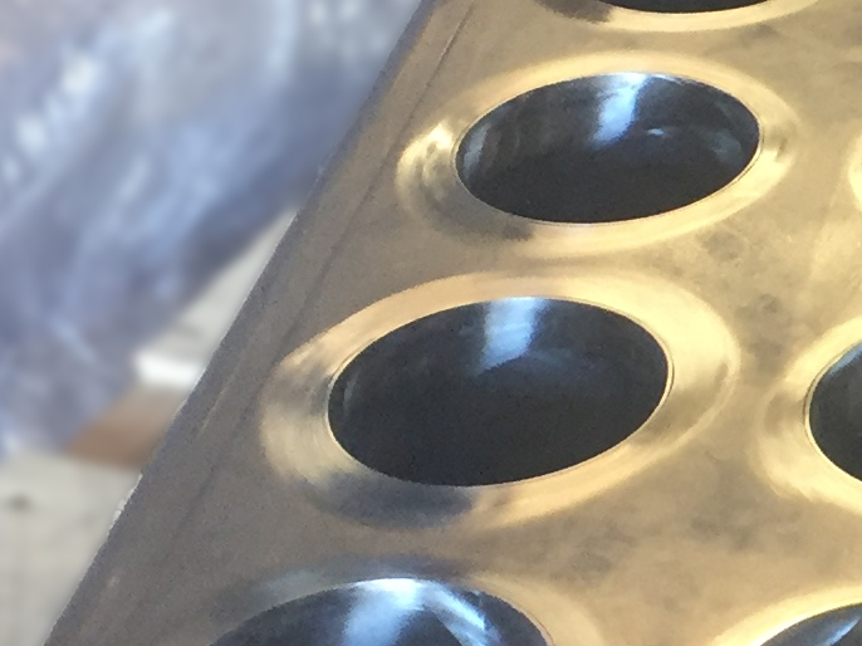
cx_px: 1318
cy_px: 362
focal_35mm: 138
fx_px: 3435
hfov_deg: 13.4
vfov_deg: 10.7
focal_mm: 4.15
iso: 100
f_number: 2.2
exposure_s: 1/30
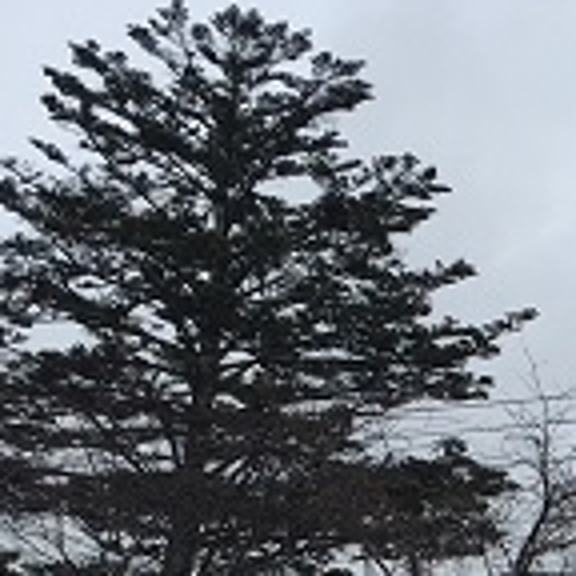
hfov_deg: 11.2
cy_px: 878
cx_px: 1050
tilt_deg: +16.8
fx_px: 2730
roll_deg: +2.3
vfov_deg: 11.5
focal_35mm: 145
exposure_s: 1/1883
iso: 32
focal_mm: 4.15
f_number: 2.2
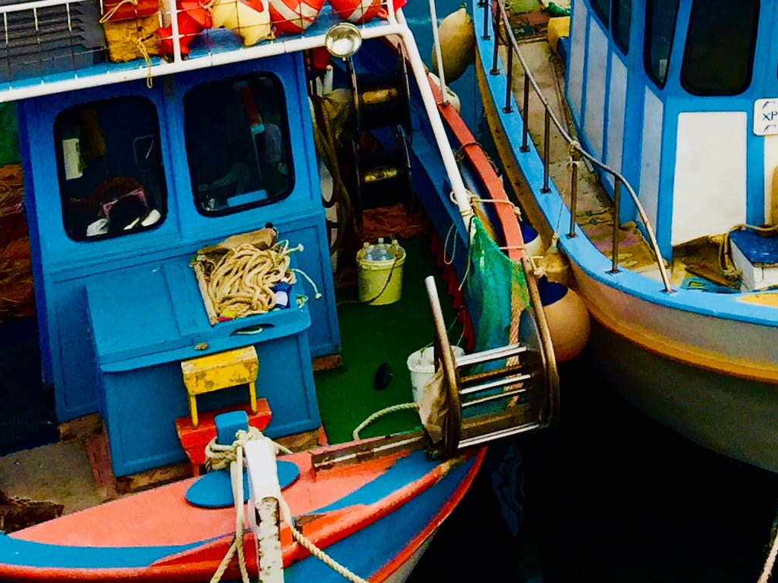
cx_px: 909
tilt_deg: -9.0
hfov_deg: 19.9
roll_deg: -1.6
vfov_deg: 14.6
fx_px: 2090
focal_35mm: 93
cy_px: -342
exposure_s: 1/195
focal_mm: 4.15
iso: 32
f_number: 2.2
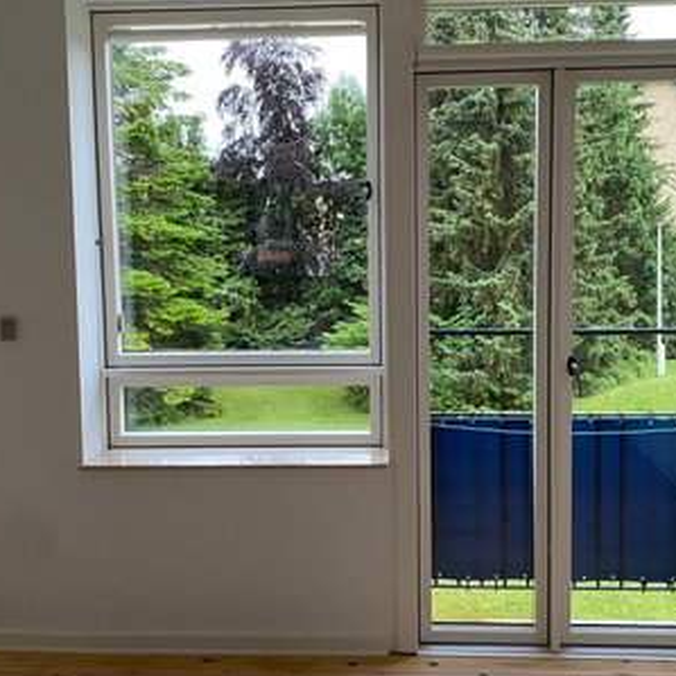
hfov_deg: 40.9
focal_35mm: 41
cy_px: 311
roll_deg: +1.6
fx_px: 906
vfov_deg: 40.9
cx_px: 348
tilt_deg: -8.6
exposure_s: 1/82
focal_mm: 4.25
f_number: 1.8
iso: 125
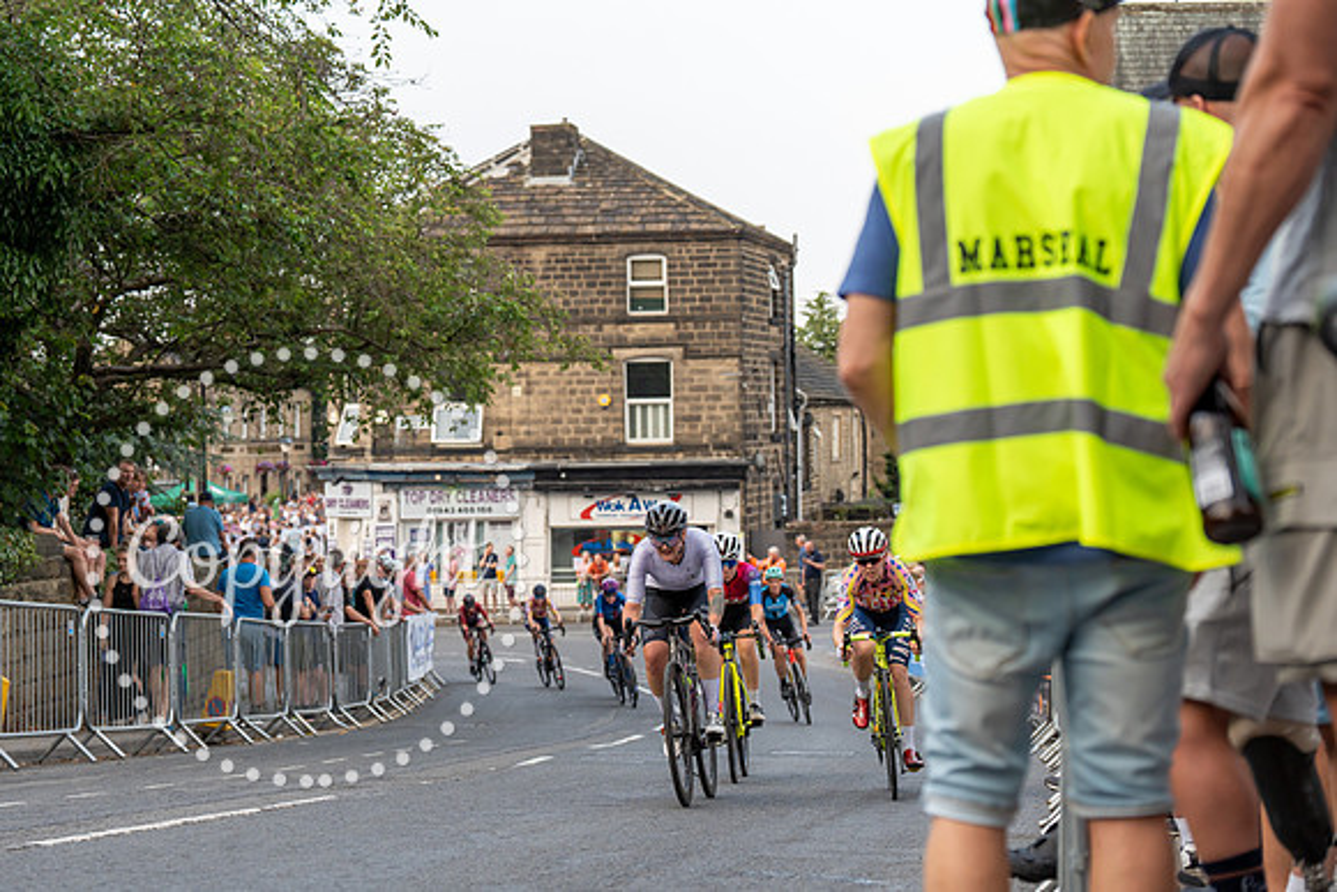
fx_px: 2749
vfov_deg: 18.4
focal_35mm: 74
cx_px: 668
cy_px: 446
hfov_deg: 27.3
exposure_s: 1/800
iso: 800
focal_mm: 74
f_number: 4
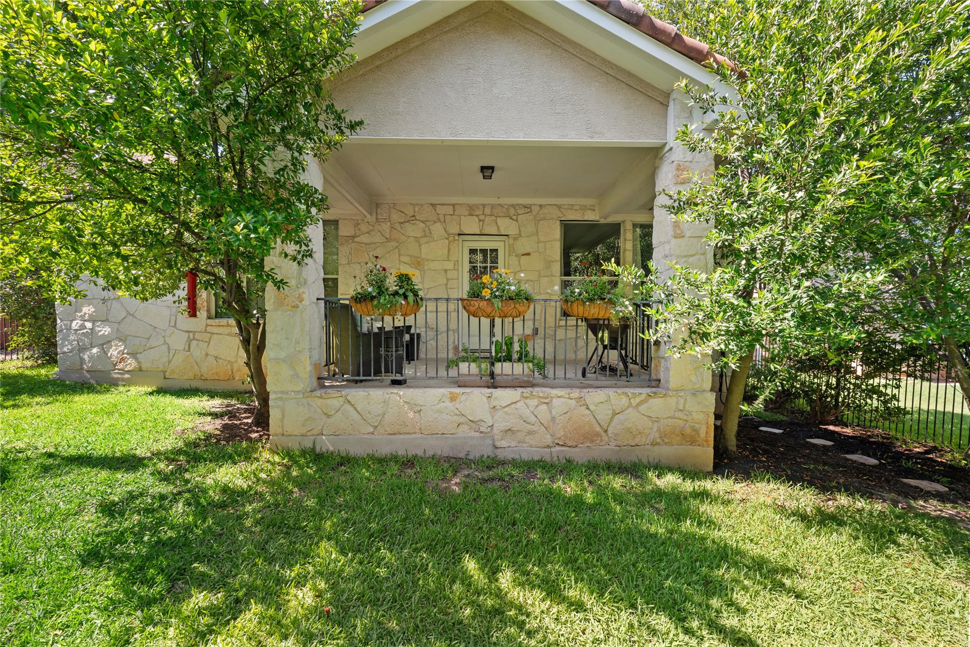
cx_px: 485
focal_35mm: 14
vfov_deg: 81.2
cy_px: 324
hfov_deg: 104.3
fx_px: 377
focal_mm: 14
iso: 250
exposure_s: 1/13
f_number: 8
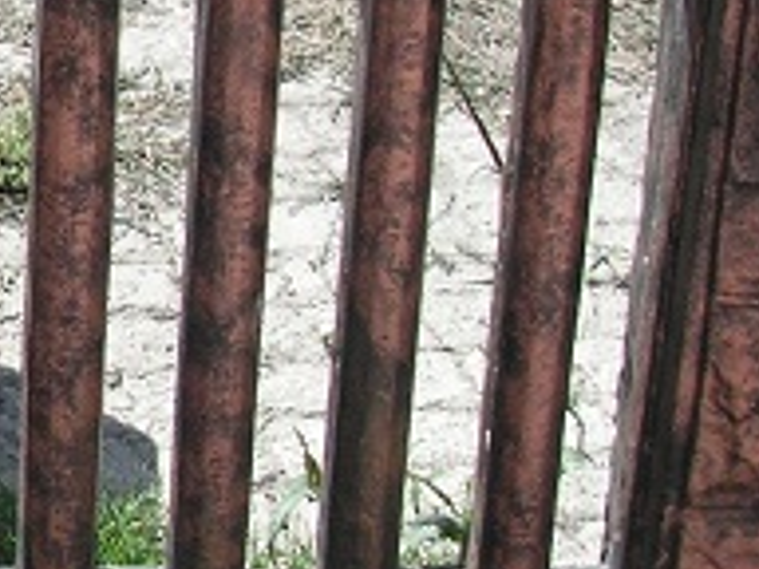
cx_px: -518
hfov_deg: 12.1
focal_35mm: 152
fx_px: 3333
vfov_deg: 9.8
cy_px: 281
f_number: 3.3
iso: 50
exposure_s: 1/350
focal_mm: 6.3
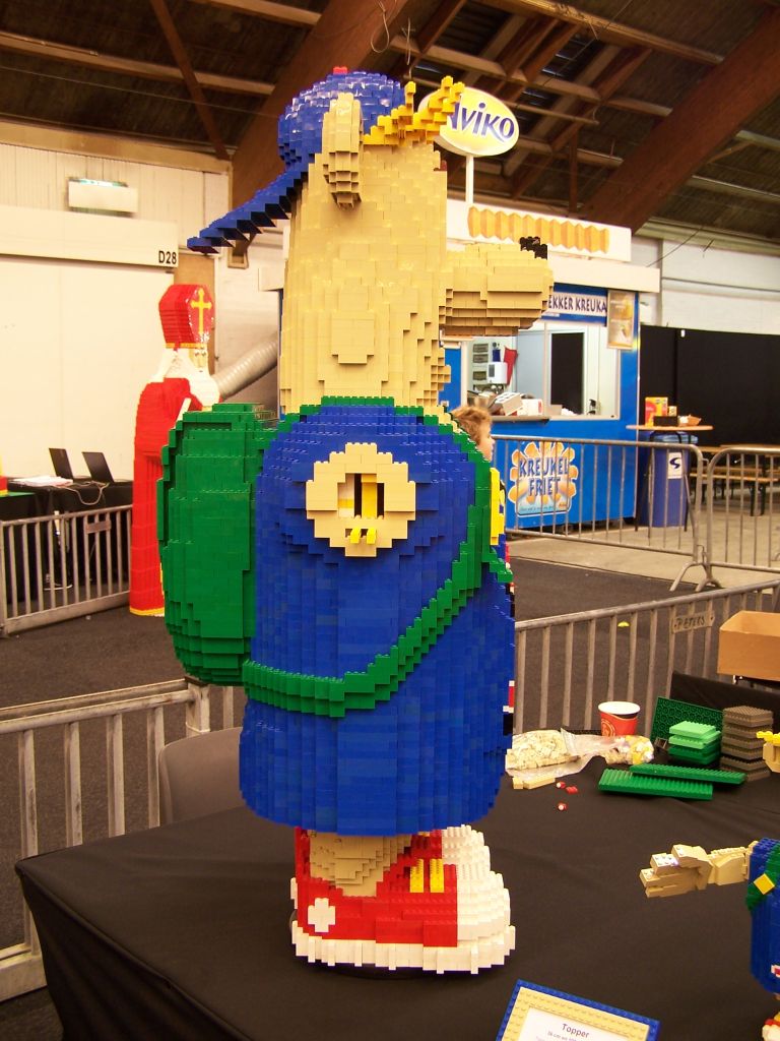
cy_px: 520
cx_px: 390
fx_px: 1142
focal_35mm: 38
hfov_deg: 37.7
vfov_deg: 49.0
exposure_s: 1/2
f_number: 2.8
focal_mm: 6.3
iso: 80
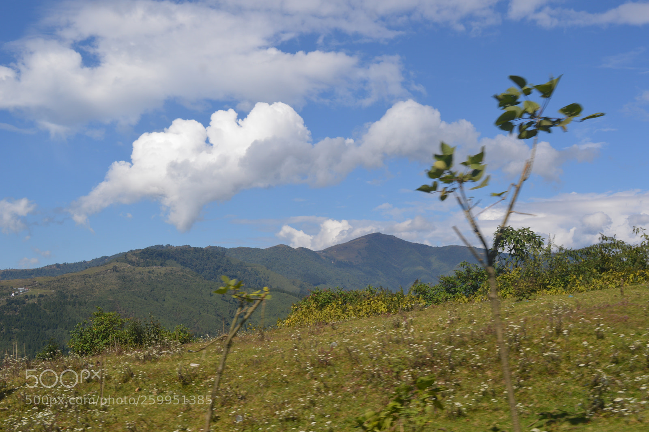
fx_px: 811
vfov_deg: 29.8
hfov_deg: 43.6
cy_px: 216
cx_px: 324
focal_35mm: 45
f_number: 9
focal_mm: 30
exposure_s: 1/320
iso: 100
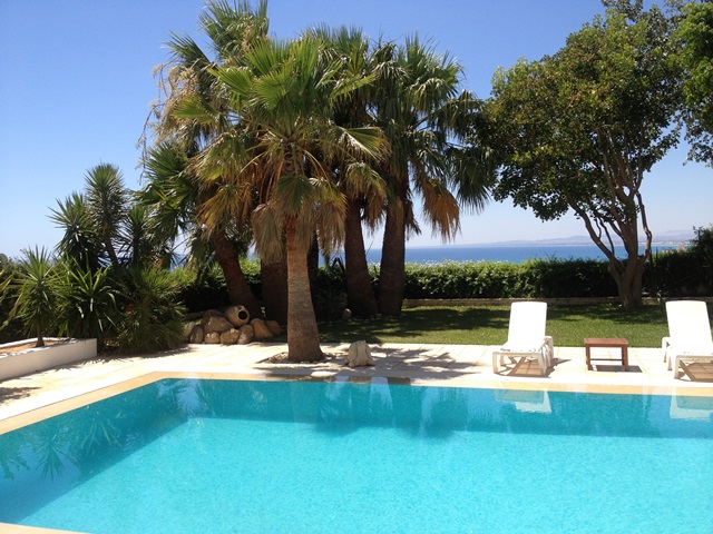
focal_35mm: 35
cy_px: 267
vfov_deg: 40.7
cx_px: 356
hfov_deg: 52.6
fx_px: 721
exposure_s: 1/1346
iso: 50
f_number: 2.4
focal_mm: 4.28
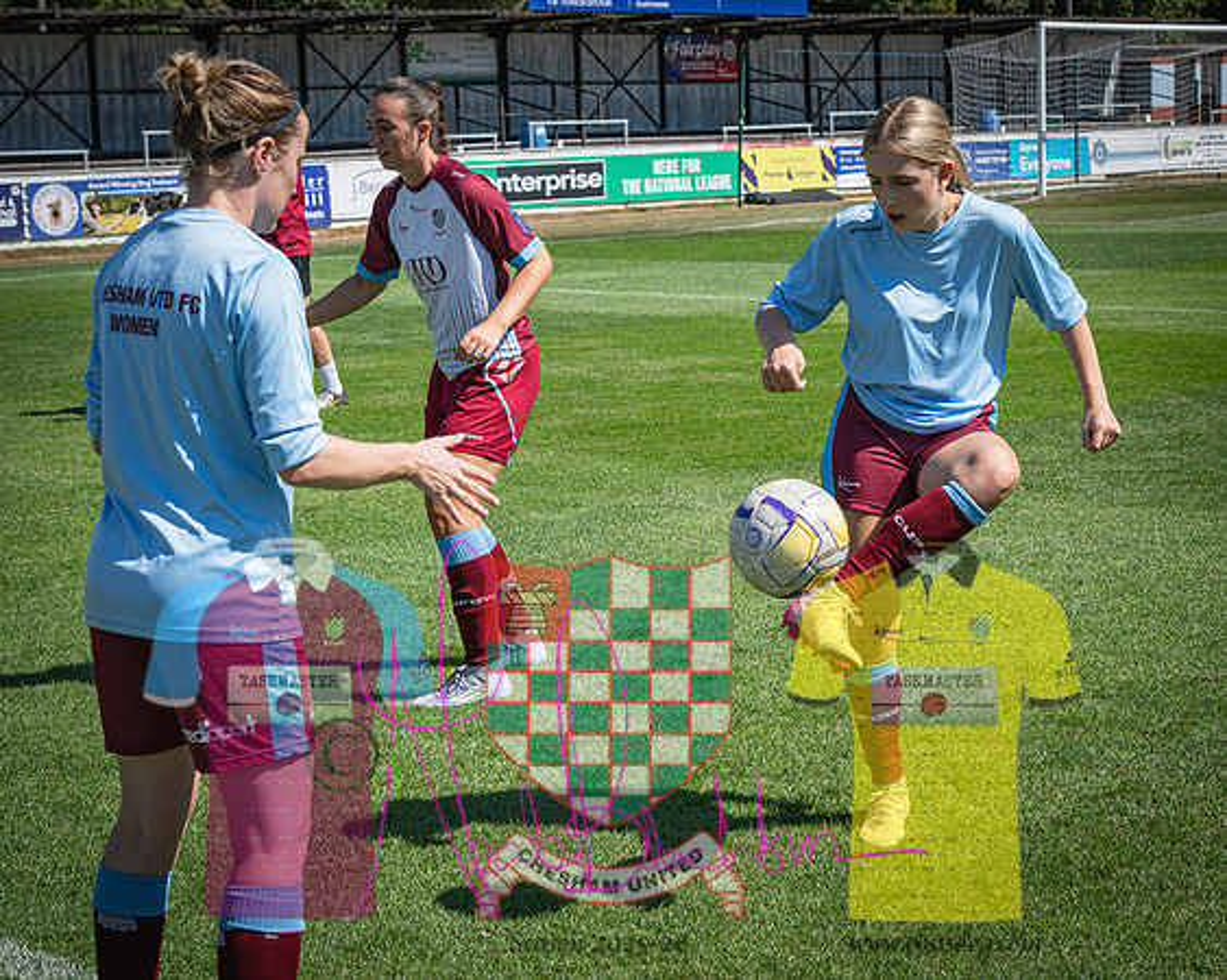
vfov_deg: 22.0
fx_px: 2524
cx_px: 785
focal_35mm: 70
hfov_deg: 27.2
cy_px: 502
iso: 200
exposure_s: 1/2500
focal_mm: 35
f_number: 4
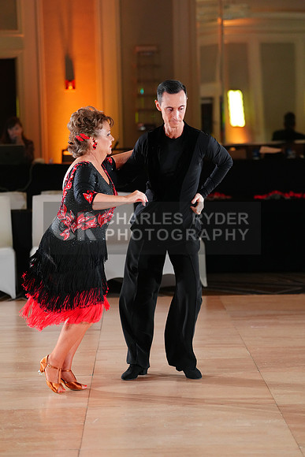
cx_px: 152
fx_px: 1397
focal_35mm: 110
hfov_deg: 12.5
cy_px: 228
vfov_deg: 18.6
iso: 3200
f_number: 2.8
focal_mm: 110
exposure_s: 1/400
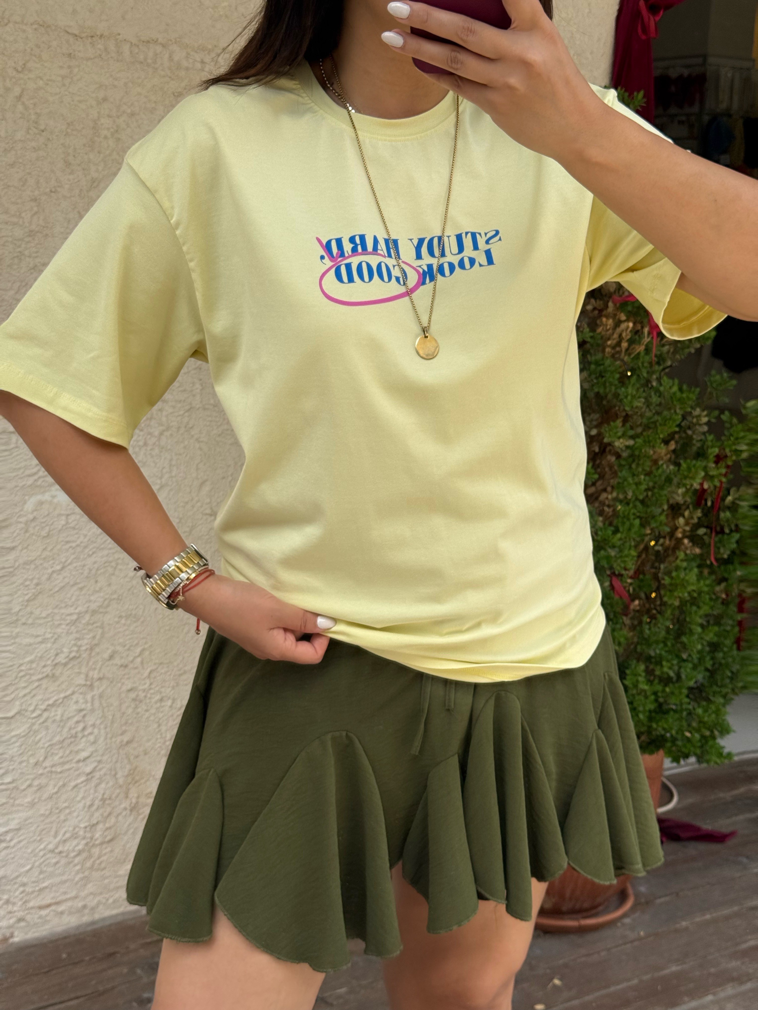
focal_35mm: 48
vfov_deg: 39.7
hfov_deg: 30.3
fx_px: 1401
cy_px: 505
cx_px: 379
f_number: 1.78
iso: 64
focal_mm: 6.76
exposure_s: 1/1678
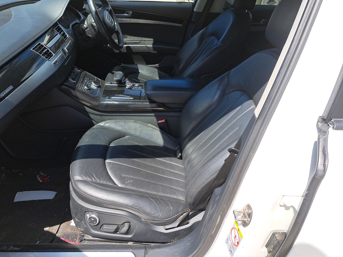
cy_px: 128
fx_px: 238
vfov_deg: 56.8
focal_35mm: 24
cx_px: 172
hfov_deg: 71.6
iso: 50
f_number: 1.8
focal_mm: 5.23
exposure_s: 1/522
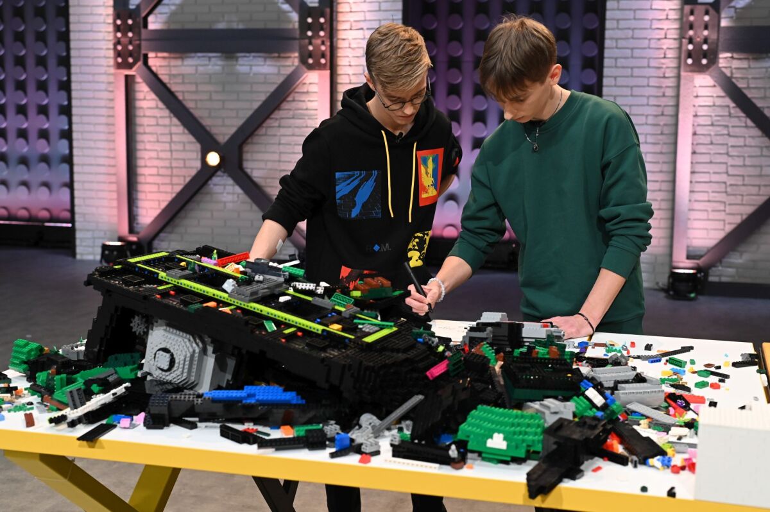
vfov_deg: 26.9
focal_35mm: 50
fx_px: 1069
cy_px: 256
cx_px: 385
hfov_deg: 39.6
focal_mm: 50
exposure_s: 1/125
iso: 2500
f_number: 4.5
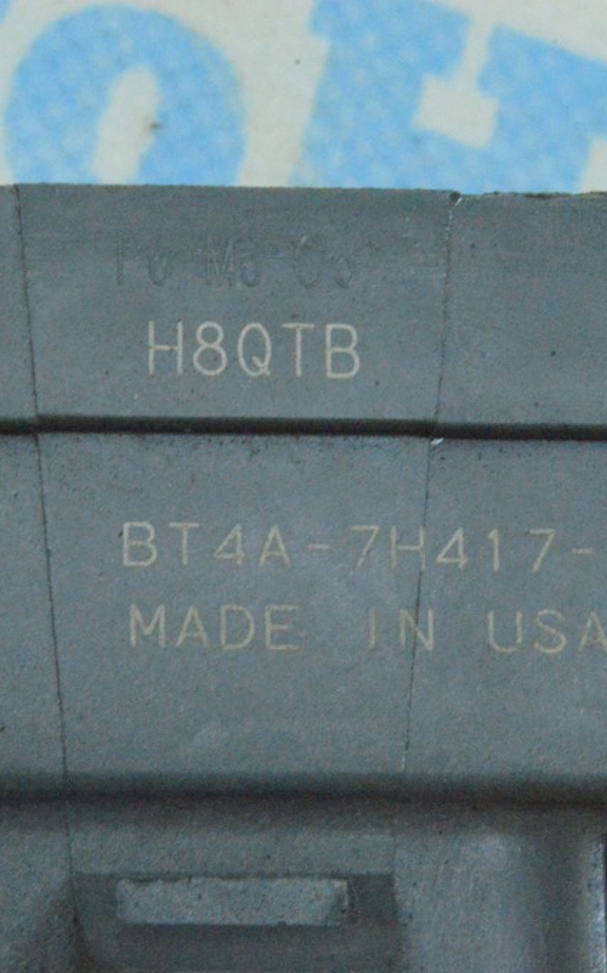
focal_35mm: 127
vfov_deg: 16.5
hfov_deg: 10.3
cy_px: 486
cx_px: 216
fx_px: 3357
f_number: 36
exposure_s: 1/40
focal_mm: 55
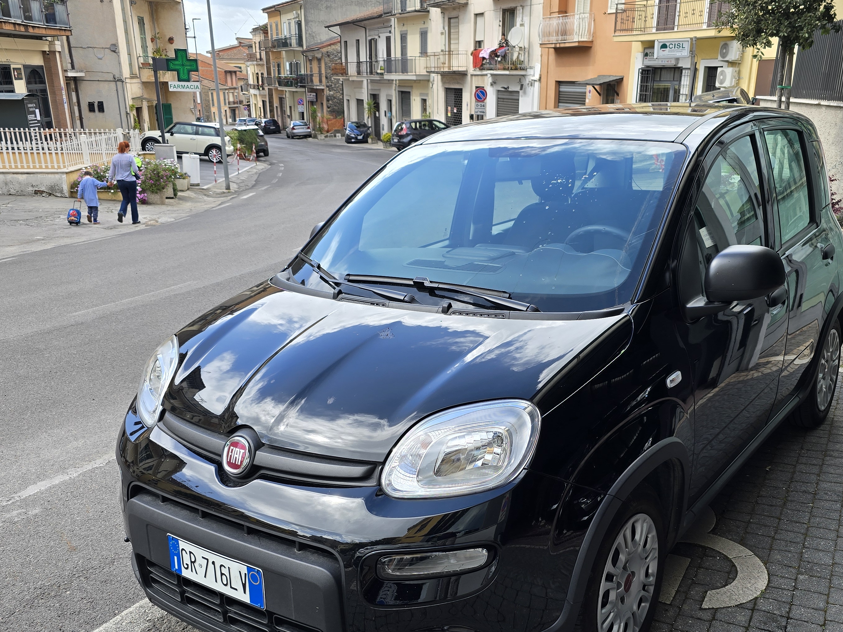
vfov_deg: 41.3
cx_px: 463
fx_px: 828
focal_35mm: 34
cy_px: 418
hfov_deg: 53.9
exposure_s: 1/195
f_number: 1.7
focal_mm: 6.3
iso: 12
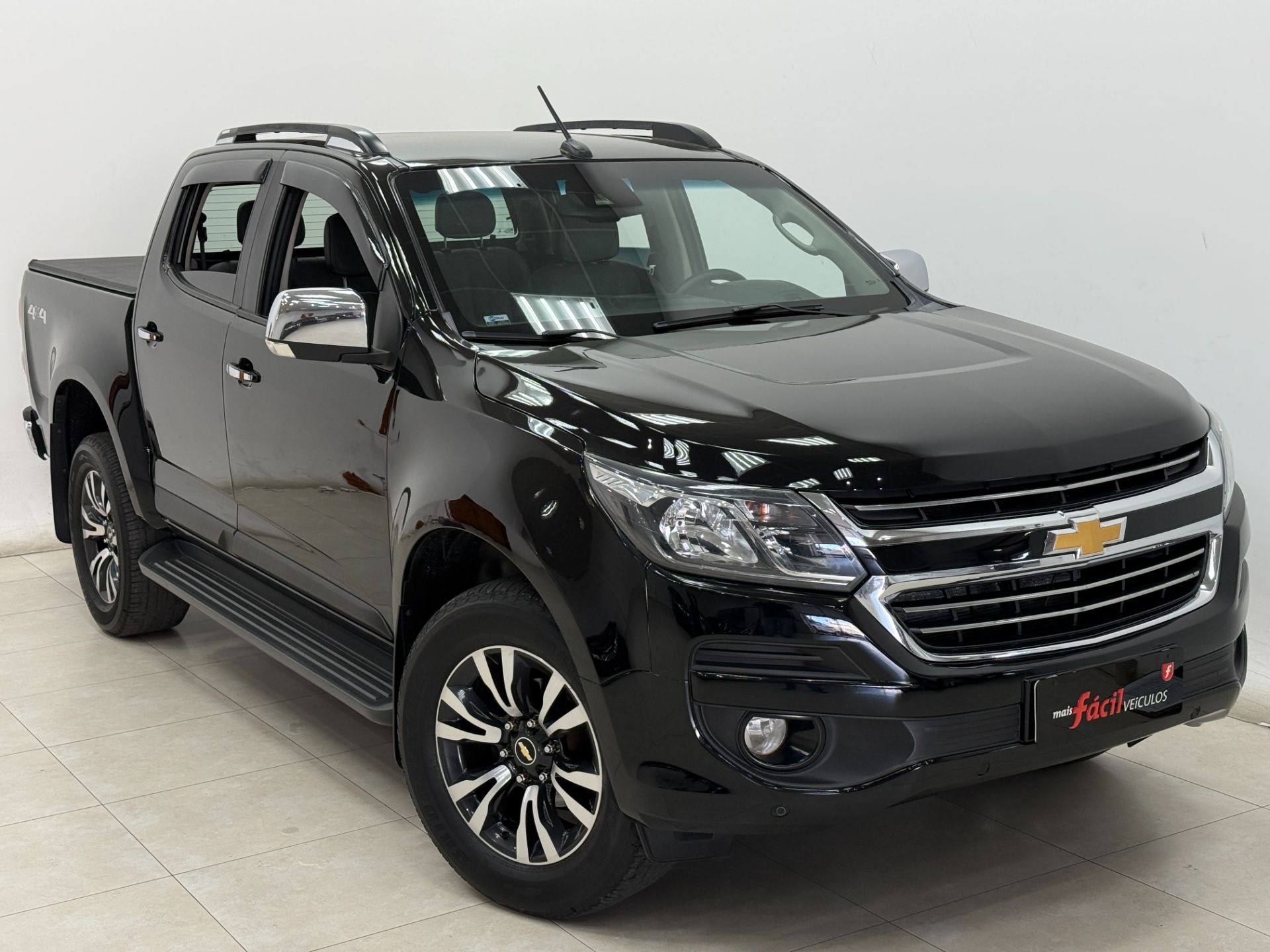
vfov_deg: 30.3
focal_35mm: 48
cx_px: 635
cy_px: 476
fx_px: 1761
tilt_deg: -9.6
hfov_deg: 39.7
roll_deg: +1.6
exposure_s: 1/120
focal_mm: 6.76
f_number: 1.78
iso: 125
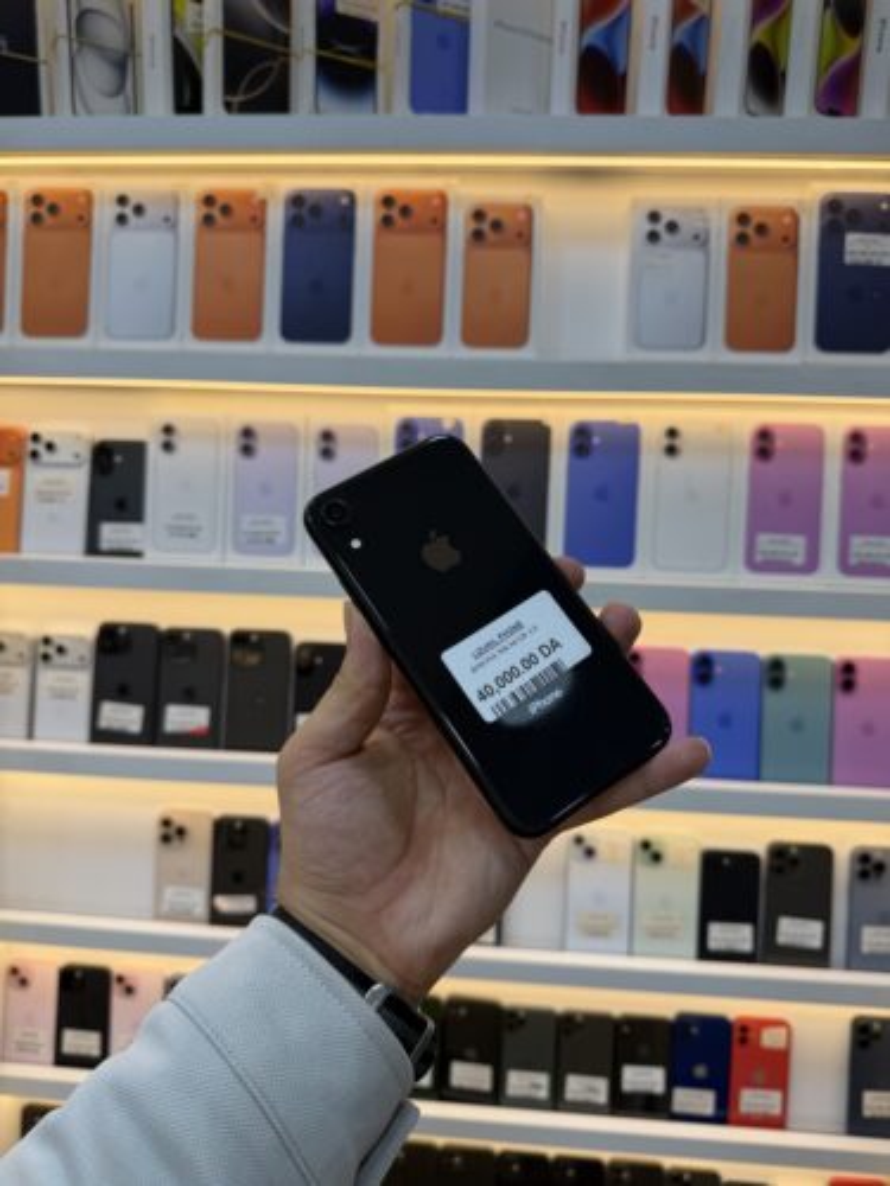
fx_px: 823
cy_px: 593
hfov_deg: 56.8
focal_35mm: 24
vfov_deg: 71.6
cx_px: 445
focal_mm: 6.76
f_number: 1.78
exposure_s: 1/535
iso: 80
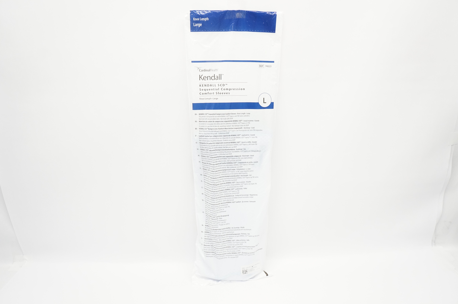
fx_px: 343
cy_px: 152
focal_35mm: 27
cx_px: 229
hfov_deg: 67.4
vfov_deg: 47.8
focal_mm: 18
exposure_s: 1/60
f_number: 5.6
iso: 800
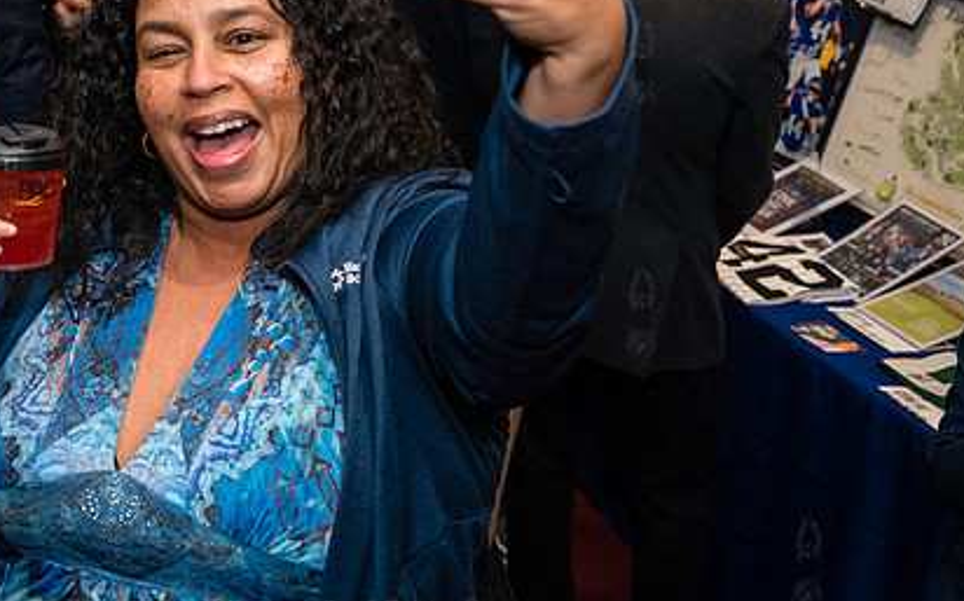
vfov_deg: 21.6
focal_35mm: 60
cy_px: 223
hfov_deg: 34.0
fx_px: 1575
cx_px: 441
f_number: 5
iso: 6400
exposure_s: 1/400
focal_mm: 35
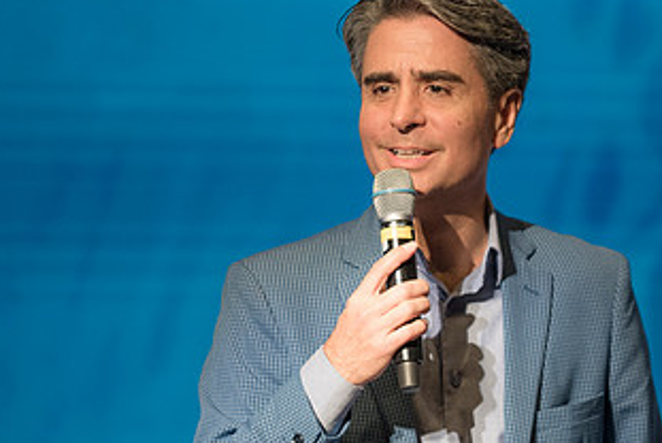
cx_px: 487
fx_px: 6865
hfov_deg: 5.5
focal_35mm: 373
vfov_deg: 3.7
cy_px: 184
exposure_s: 1/125
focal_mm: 200
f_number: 2.8
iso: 1100
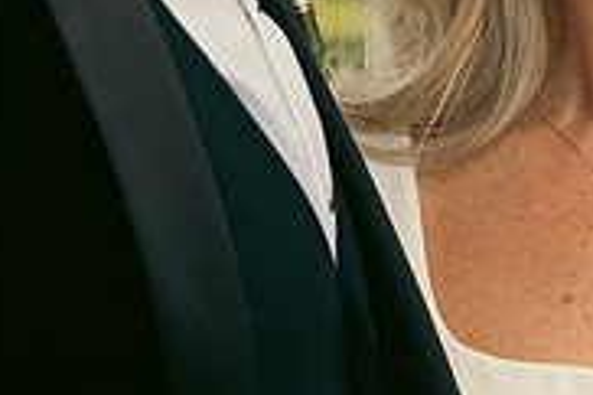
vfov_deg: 6.1
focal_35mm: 223
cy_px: -188
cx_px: 296
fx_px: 3670
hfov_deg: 9.2
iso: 125
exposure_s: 1/640
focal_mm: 47
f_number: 3.5
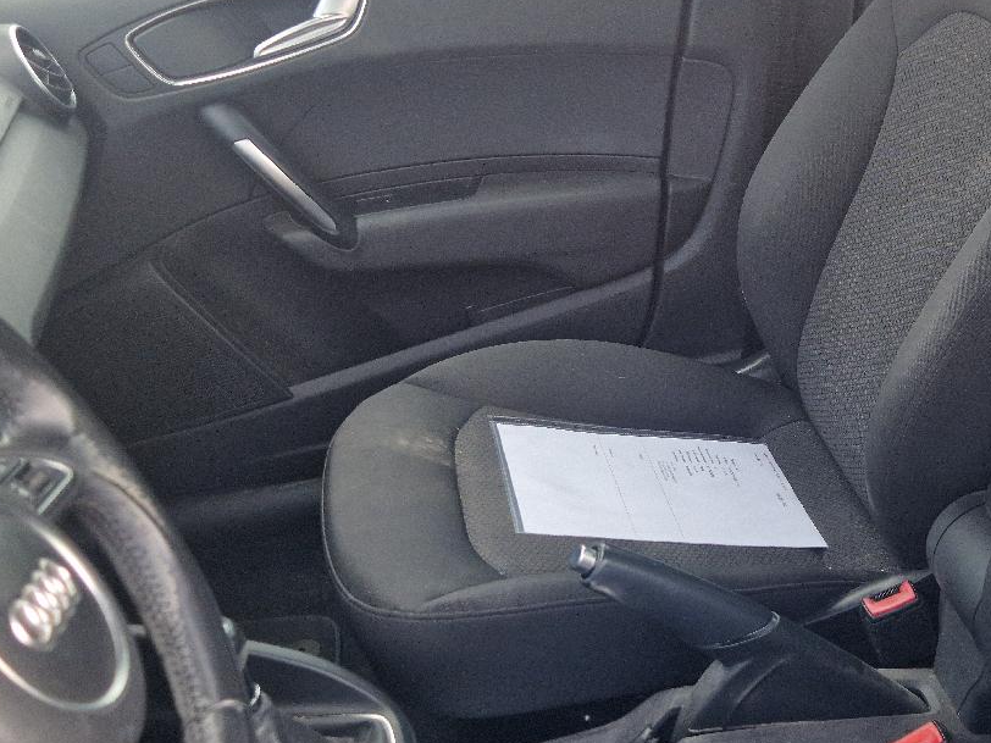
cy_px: 382
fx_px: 1460
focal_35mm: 51
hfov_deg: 36.7
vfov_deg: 28.6
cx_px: 727
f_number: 1.8
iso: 50
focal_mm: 5.4
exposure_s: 1/128
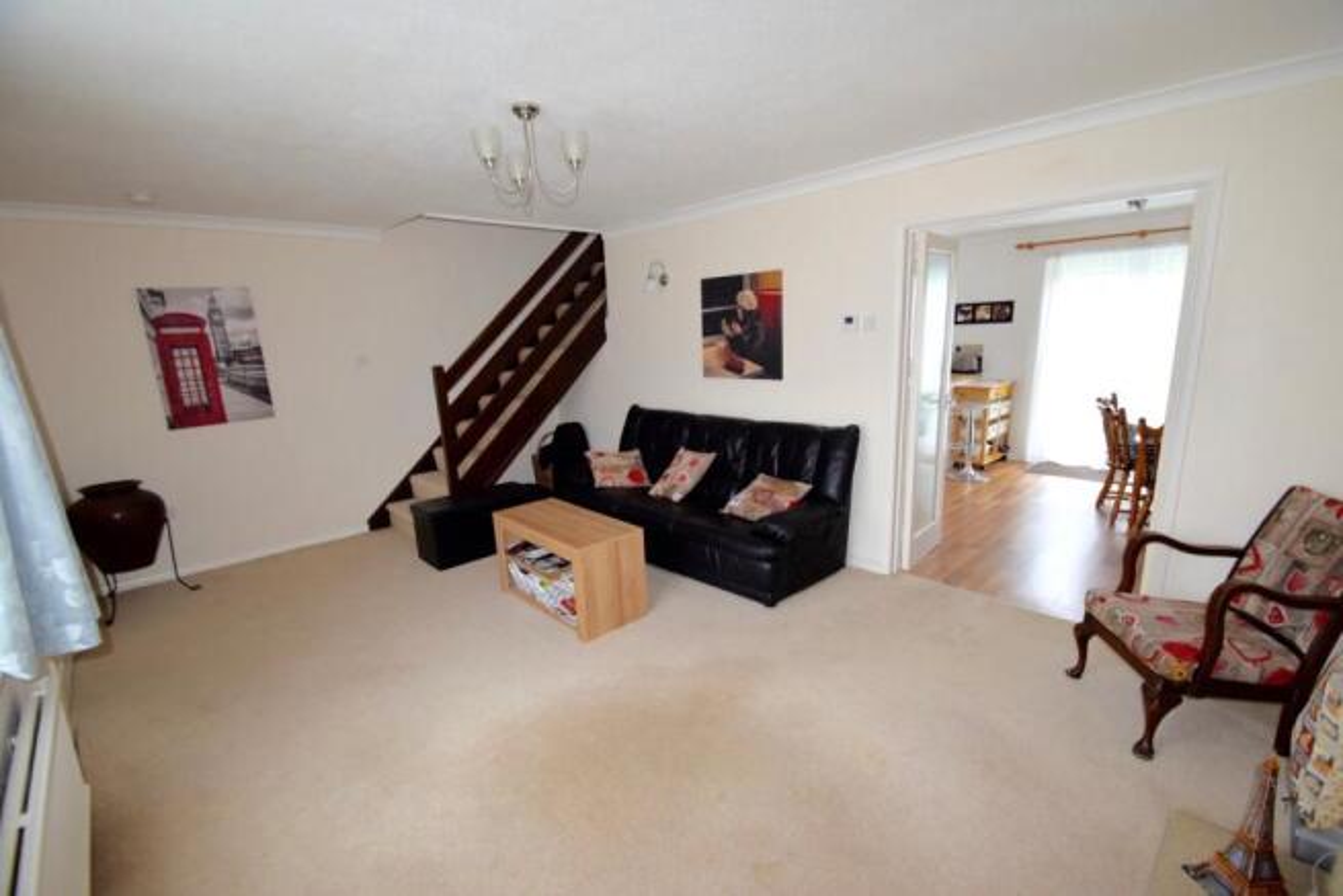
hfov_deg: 100.4
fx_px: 560
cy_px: 448
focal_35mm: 15
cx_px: 672
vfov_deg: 77.4
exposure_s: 1/100
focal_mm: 10
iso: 800
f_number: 5
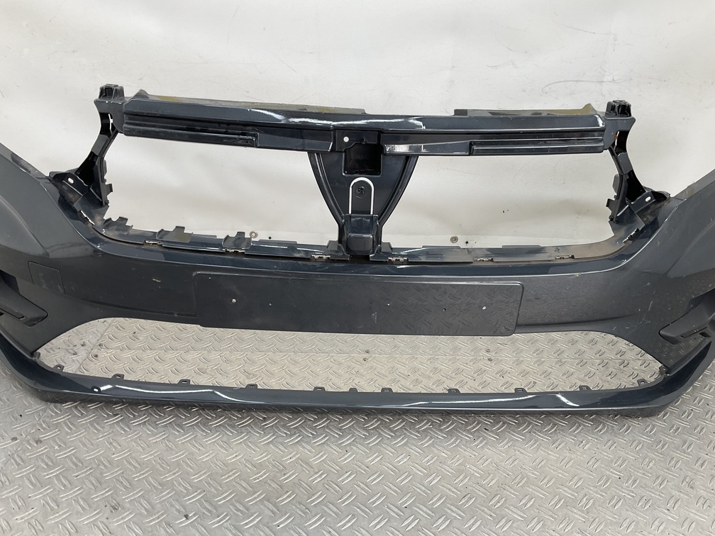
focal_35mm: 29
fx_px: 599
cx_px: 358
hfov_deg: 61.7
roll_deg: -3.4
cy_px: 268
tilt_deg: -22.8
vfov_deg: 48.2
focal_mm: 3
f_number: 1.8
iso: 20
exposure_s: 1/120
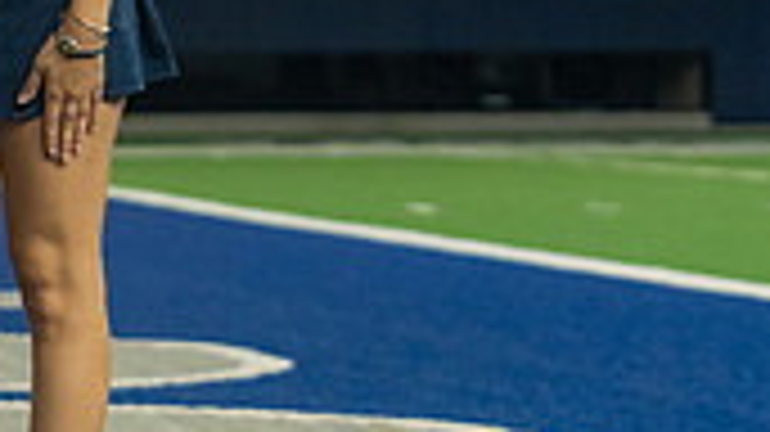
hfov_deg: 7.3
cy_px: -72
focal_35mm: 287
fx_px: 5857
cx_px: -610
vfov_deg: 4.2
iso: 2000
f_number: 3.5
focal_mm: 70
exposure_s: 1/320
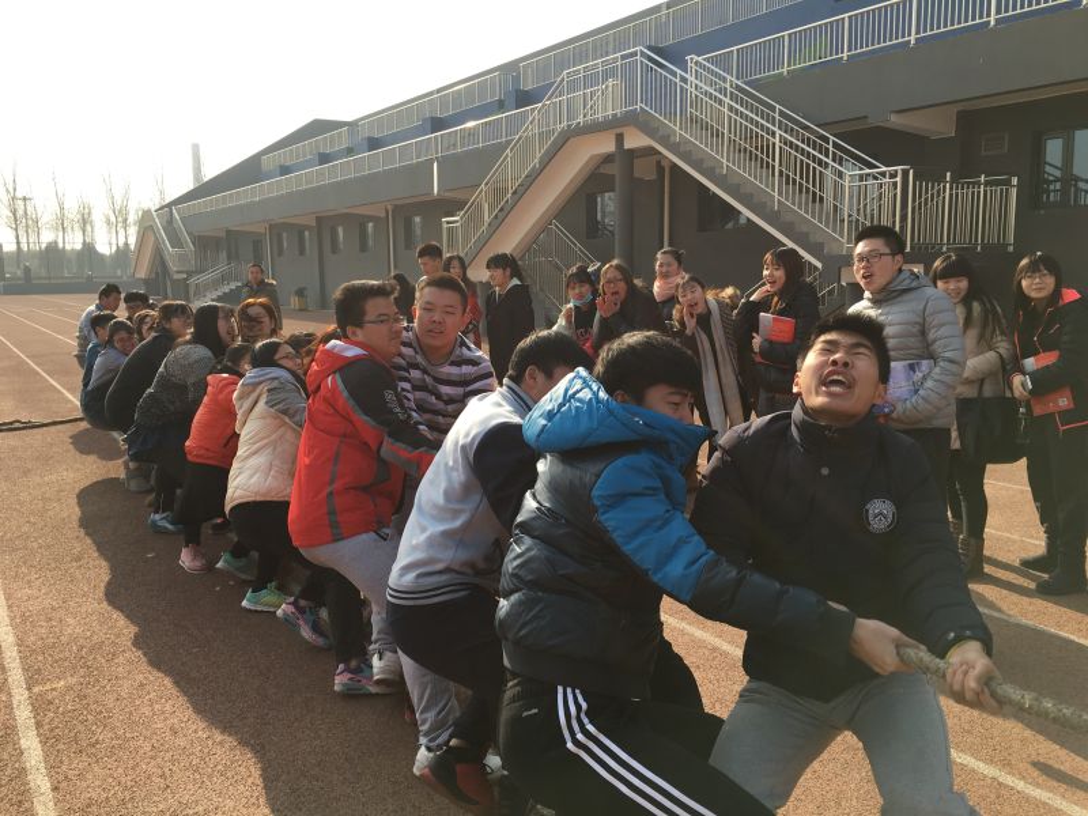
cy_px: 408
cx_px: 544
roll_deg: -0.7
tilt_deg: -7.9
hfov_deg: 61.7
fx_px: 911
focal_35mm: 29
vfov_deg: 48.2
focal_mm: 4.15
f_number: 2.2
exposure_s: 1/746
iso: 25
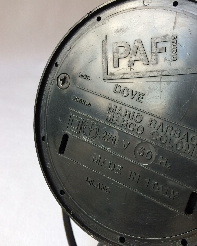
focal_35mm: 38
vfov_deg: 47.9
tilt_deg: -31.1
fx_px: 277
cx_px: 149
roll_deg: -6.1
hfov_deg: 38.1
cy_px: 123
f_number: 2.2
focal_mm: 4.15
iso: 40
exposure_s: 1/33
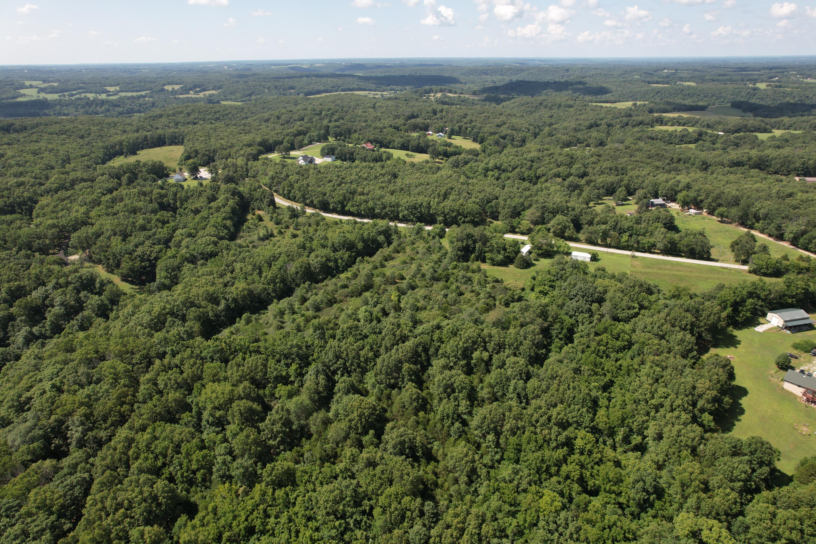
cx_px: 408
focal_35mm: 22
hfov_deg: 78.6
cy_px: 272
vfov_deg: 57.2
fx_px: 499
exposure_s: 1/320
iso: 110
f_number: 2.8
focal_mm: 8.38
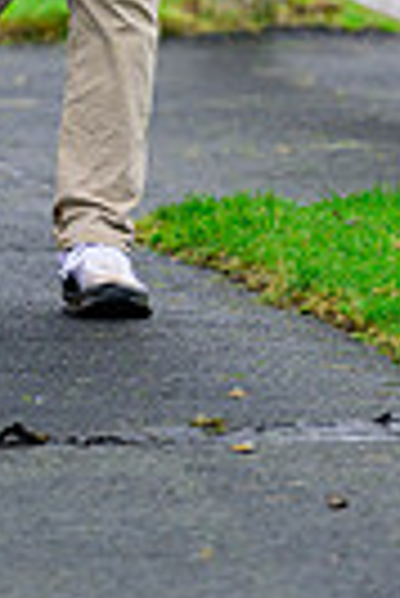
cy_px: -346
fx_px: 11253
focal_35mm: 677
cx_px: -175
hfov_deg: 2.0
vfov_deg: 3.0
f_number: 3.2
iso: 1000
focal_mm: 200
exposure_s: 1/640
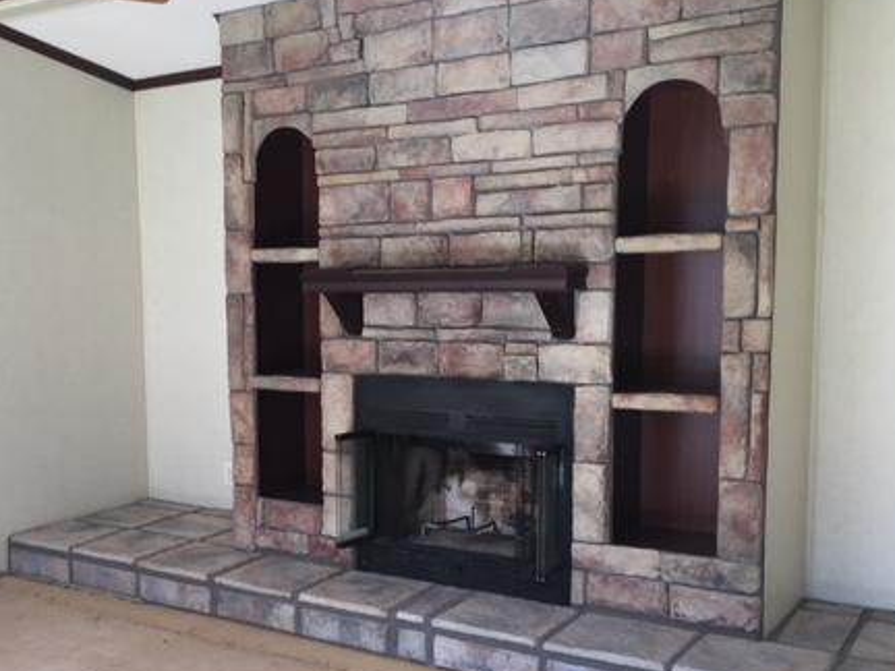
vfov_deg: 33.5
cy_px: 402
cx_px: 263
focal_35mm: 43
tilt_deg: -5.8
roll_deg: +0.5
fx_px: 1112
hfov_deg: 42.9
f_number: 2.2
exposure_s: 1/60
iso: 25
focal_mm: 4.15
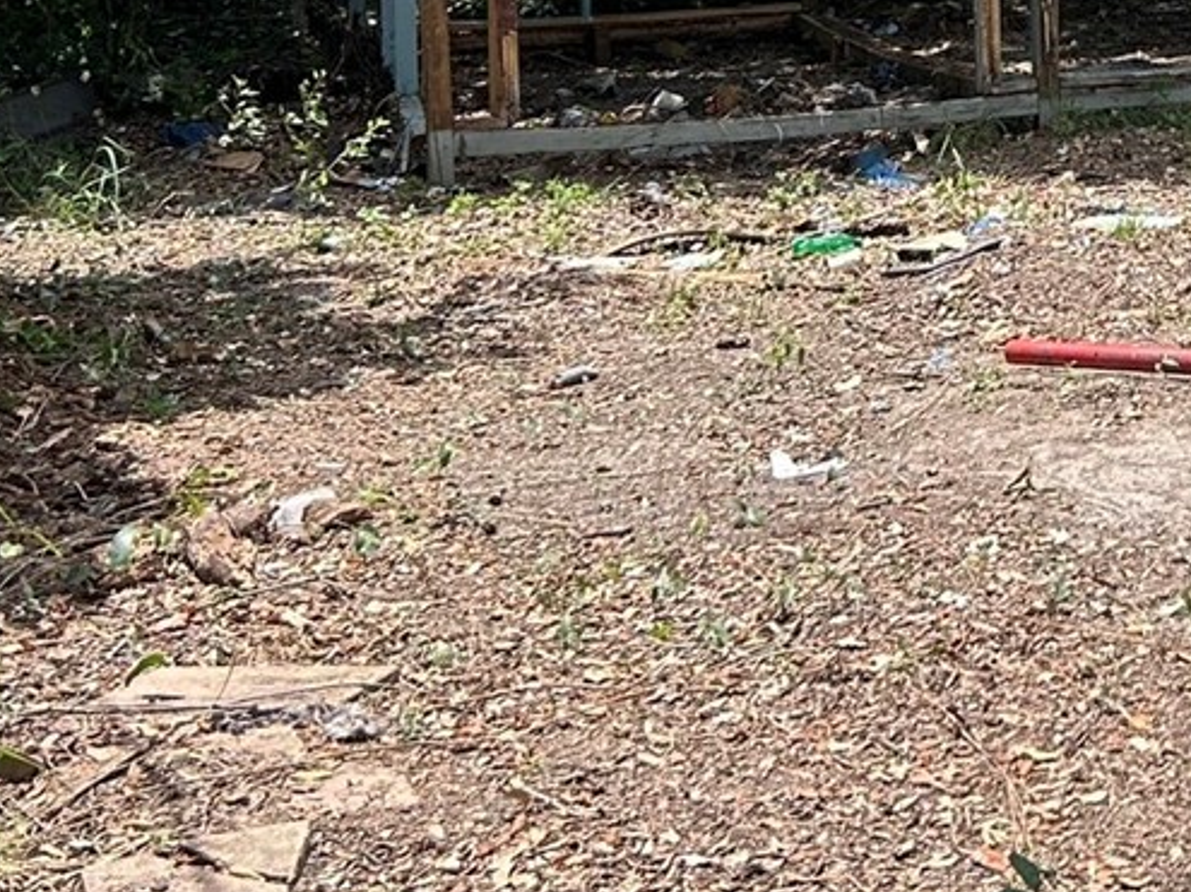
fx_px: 2889
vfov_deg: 16.4
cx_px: 1391
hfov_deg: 21.7
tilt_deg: +1.8
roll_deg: +1.6
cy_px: -329
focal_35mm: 84
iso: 50
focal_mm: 5.7
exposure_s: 1/1038
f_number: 1.5
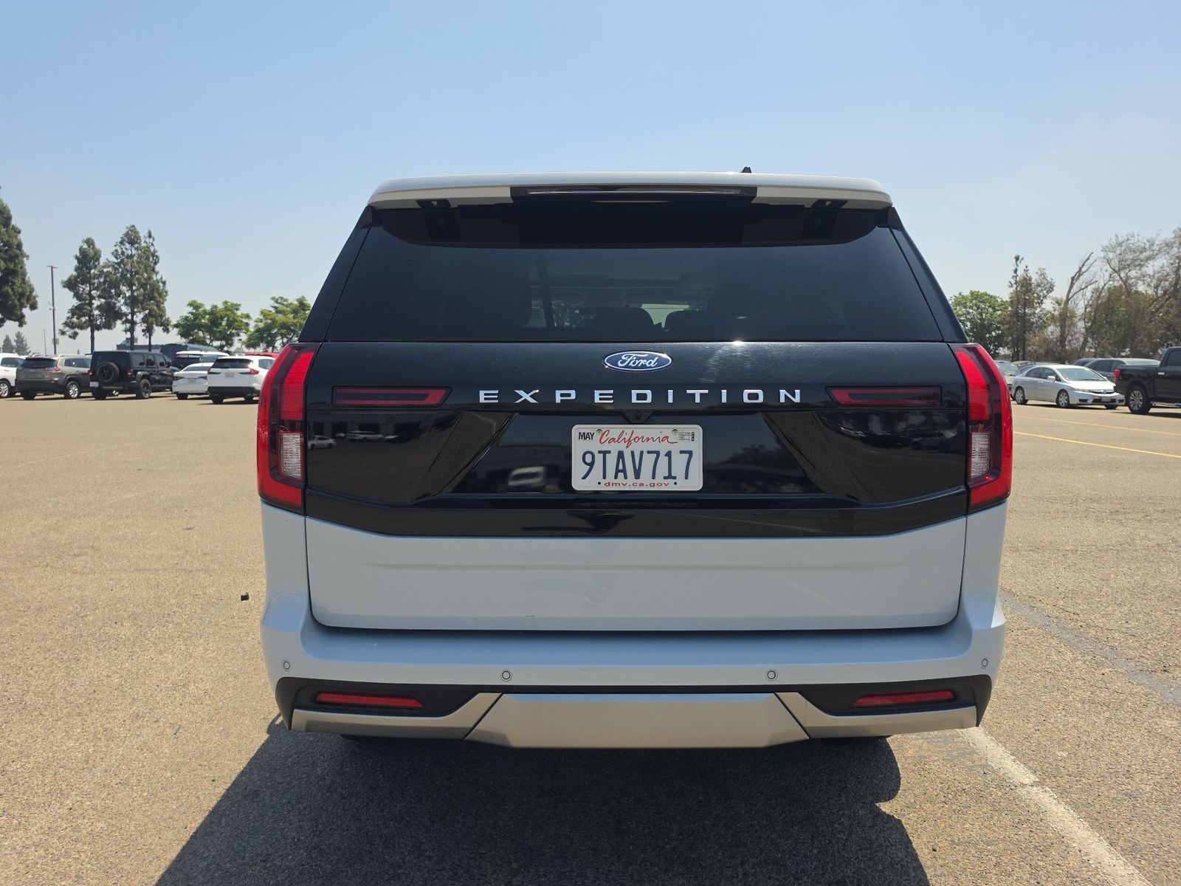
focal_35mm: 23
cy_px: 443
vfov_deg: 58.9
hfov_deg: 73.9
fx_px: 785
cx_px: 590
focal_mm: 6.5
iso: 64
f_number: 1.4
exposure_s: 1/4887
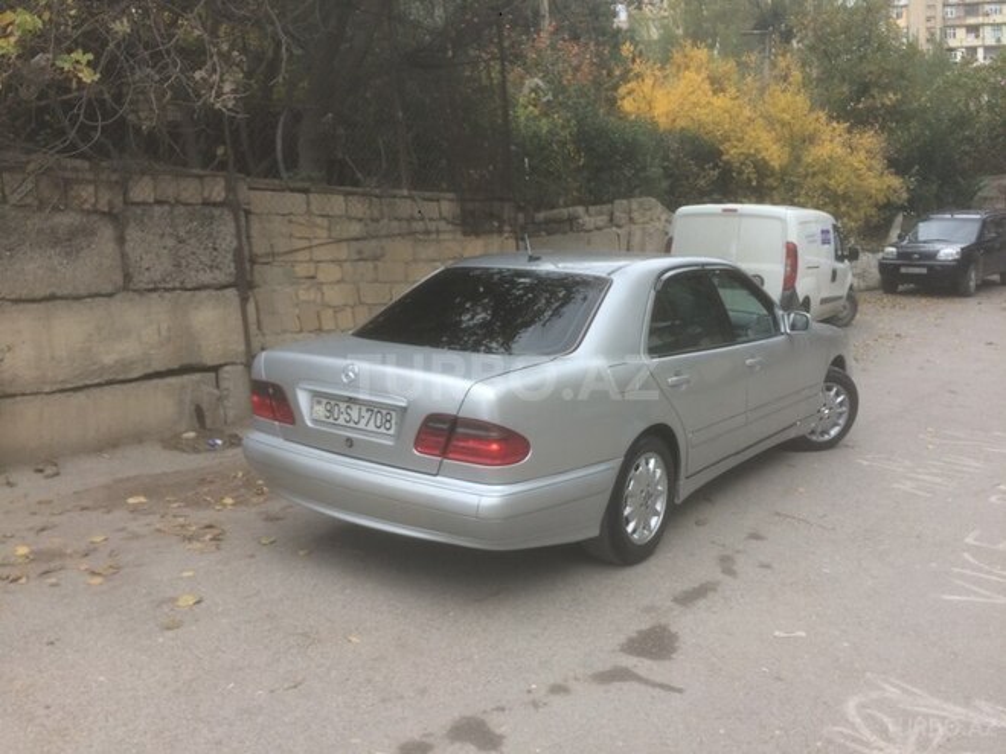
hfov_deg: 61.7
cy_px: 377
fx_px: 843
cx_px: 503
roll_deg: +2.5
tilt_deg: -2.8
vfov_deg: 48.2
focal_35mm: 29
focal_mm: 4.15
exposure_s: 1/247
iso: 32
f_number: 2.2
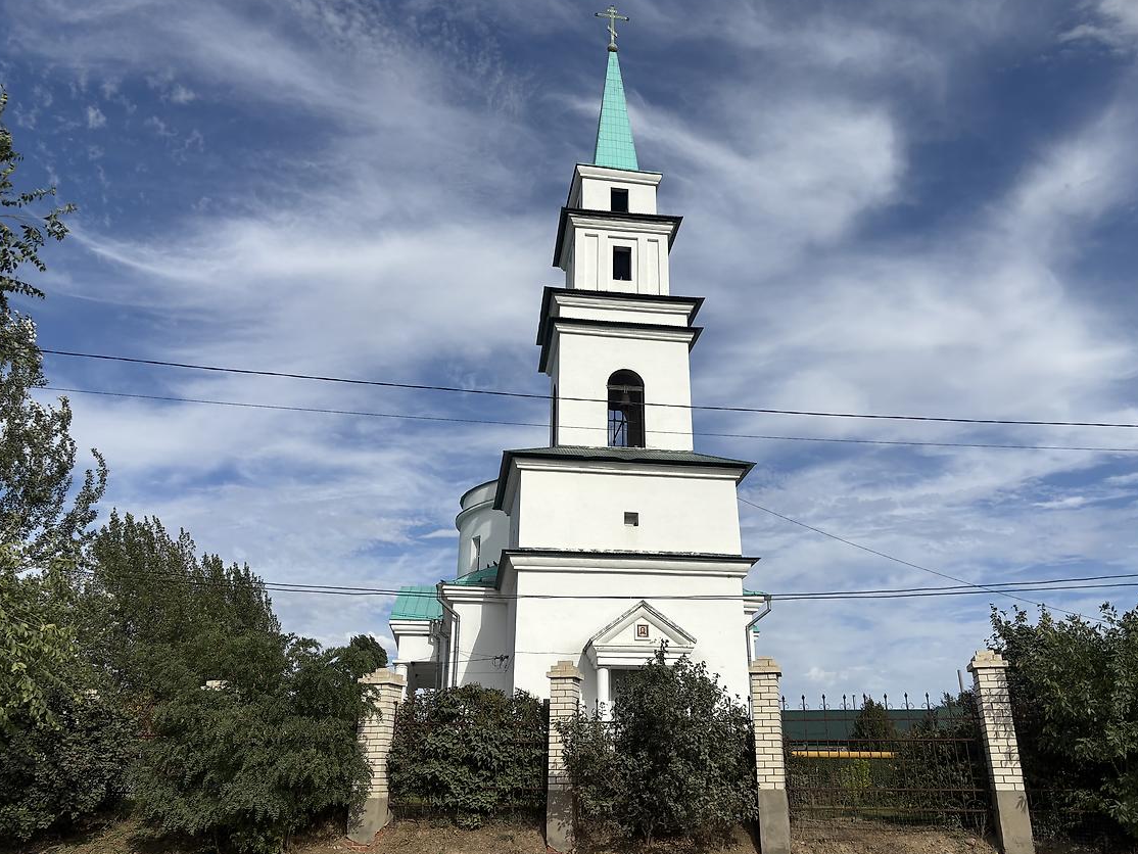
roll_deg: -0.6
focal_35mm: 28
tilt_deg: +21.7
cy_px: 413
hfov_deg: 63.4
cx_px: 604
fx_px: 921
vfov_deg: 49.8
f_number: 1.6
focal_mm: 5.96
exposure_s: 1/5952
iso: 50
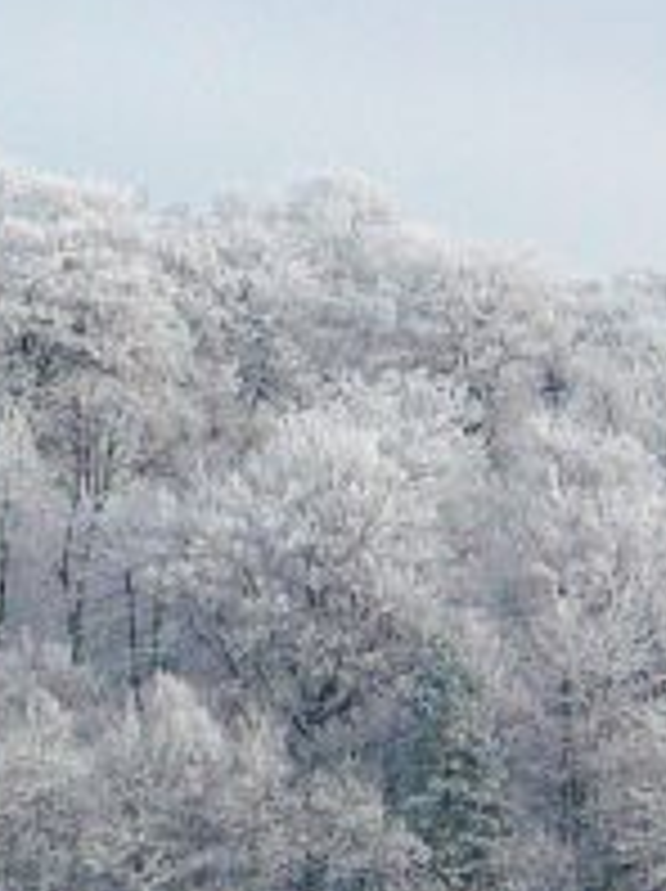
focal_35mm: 677
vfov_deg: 2.9
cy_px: 608
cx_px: -464
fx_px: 17405
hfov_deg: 2.2
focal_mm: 39.3
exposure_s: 1/400
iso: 100
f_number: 5.6
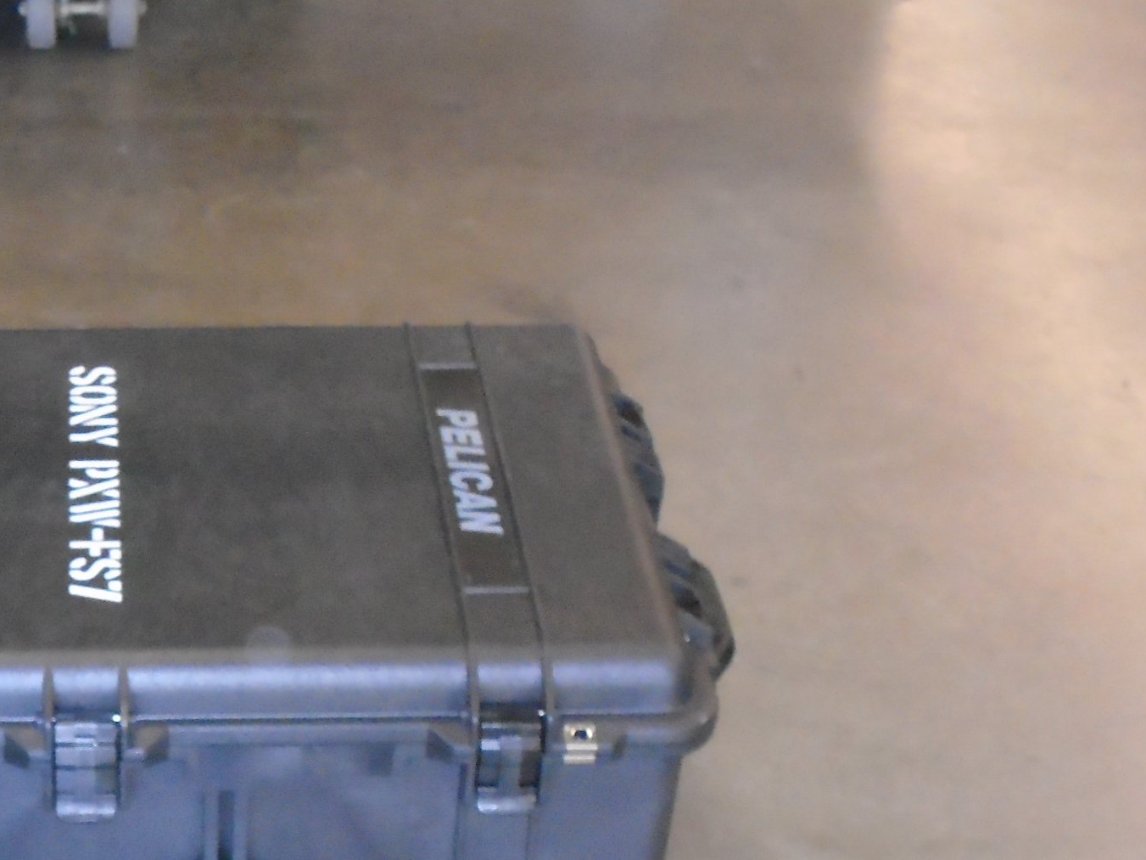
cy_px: 782
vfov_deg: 15.5
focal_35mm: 94
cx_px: 165
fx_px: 3112
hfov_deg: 20.5
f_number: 4.5
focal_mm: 8.7
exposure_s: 1/50
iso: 800
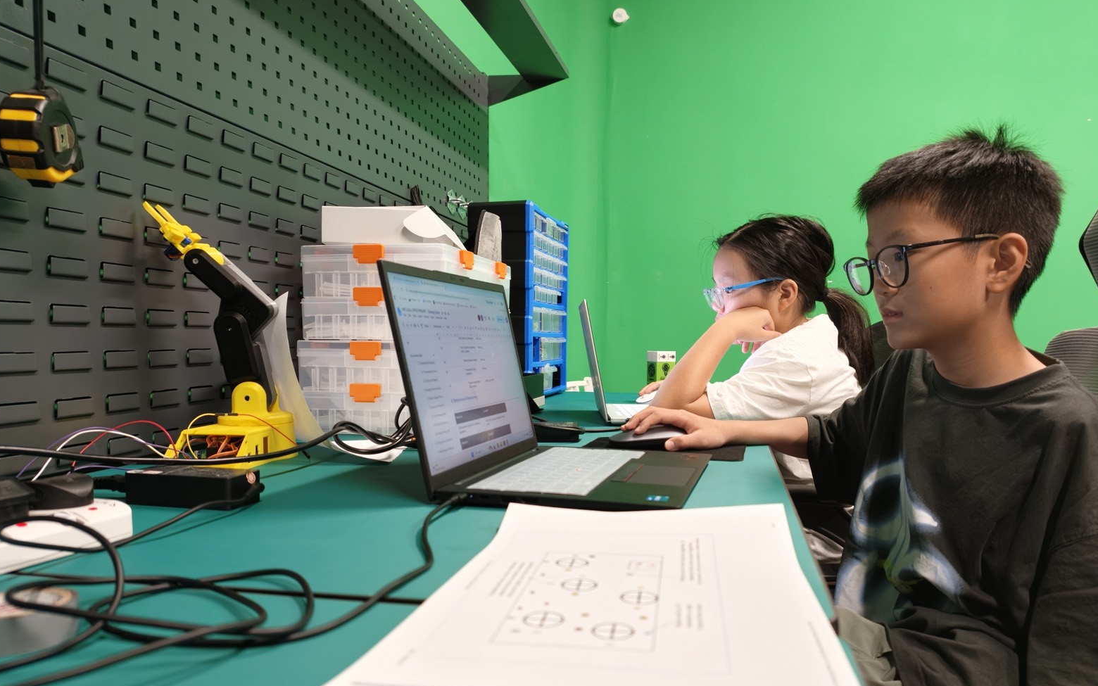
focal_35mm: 25
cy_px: 393
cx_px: 553
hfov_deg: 72.5
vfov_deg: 49.1
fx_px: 748
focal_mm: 6.75
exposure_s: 1/100
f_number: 1.5
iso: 1000
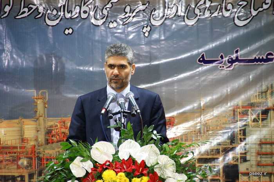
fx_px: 2853
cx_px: 137
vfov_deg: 3.7
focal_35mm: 375
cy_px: 91
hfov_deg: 5.5
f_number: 6.3
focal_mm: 250
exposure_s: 1/15
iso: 400
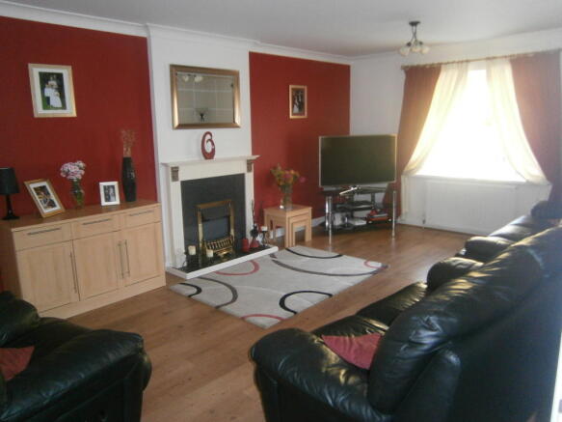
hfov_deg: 67.3
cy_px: 211
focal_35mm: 26
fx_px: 422
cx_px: 281
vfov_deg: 53.0
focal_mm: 4.7
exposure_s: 1/30
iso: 320
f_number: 2.8
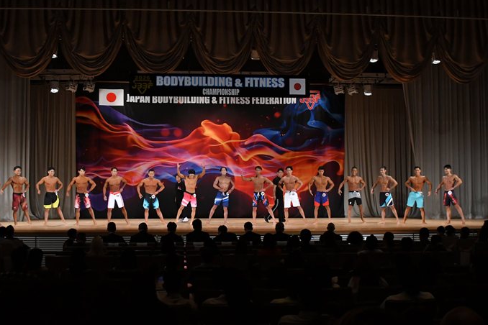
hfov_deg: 41.1
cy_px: 149
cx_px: 238
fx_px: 651
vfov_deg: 28.1
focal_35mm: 48
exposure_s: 1/400
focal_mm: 28
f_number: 5.6
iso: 3200
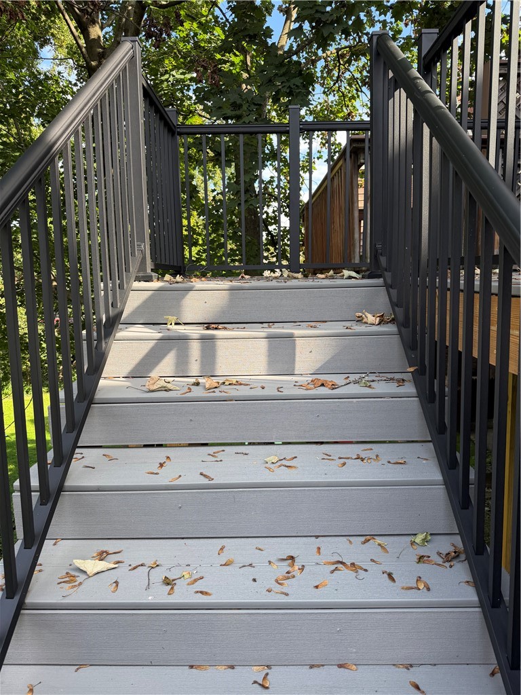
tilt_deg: -7.4
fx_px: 482
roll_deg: +2.1
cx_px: 260
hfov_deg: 56.8
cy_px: 348
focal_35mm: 24
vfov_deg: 71.6
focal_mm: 6.76
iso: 100
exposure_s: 1/539
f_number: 1.78
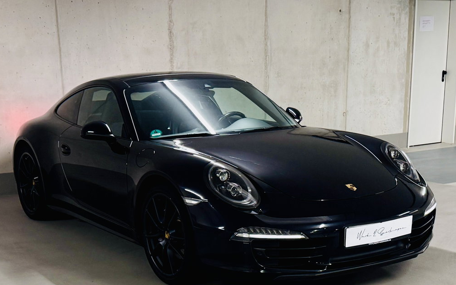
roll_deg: +1.2
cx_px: 228
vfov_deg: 47.6
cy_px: 149
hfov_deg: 70.4
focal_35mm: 26
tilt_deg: -16.2
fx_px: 323
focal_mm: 6.76
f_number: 1.78
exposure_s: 1/100
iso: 320
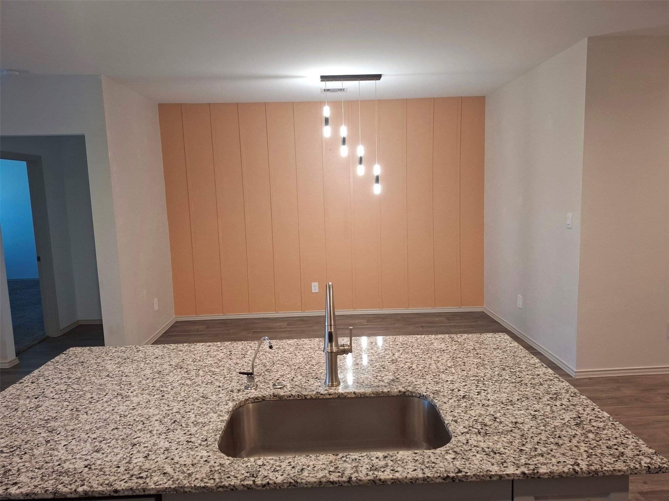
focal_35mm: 23
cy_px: 250
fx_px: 445
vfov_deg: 58.9
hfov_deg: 73.9
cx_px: 334
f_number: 1.8
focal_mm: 5.54
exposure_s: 1/40
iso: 250
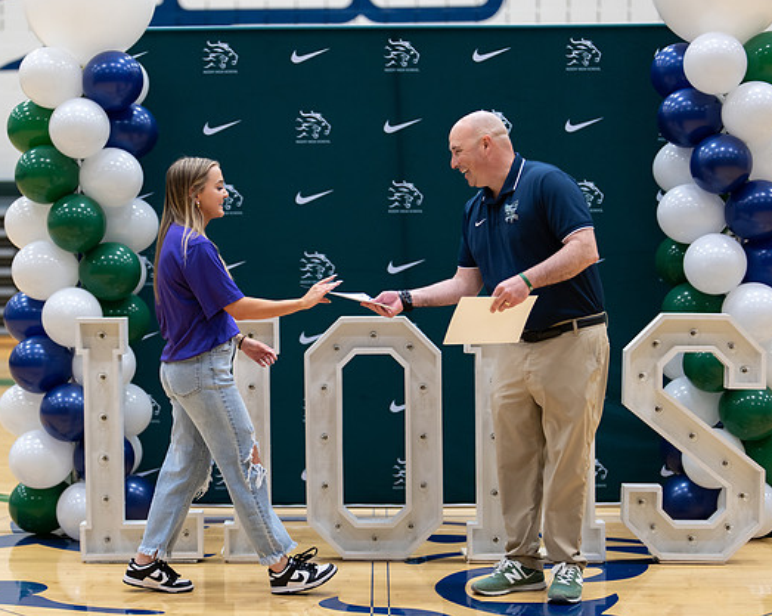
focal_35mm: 69
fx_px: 1574
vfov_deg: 22.1
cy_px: 340
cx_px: 288
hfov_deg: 27.5
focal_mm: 50
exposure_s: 1/320
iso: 400
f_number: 1.2
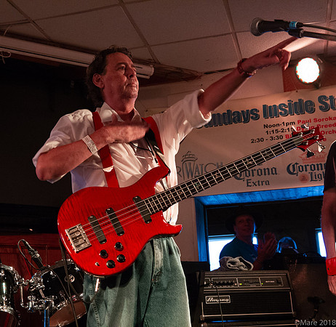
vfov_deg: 29.8
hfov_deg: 30.6
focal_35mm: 57
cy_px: 164
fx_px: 614
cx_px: 147
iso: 6400
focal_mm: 45
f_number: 6.3
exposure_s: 1/60
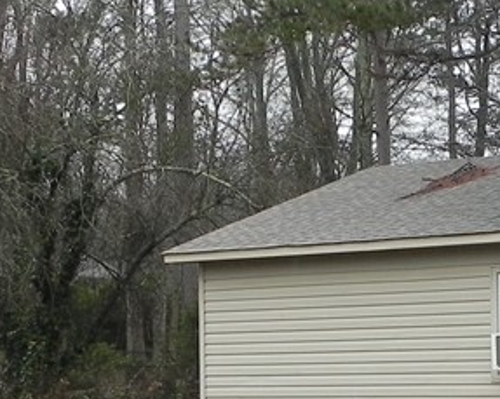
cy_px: 355
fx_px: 1907
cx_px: 404
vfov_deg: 11.9
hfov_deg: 14.8
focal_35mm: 129
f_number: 4
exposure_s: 1/113
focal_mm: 6.6
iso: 160
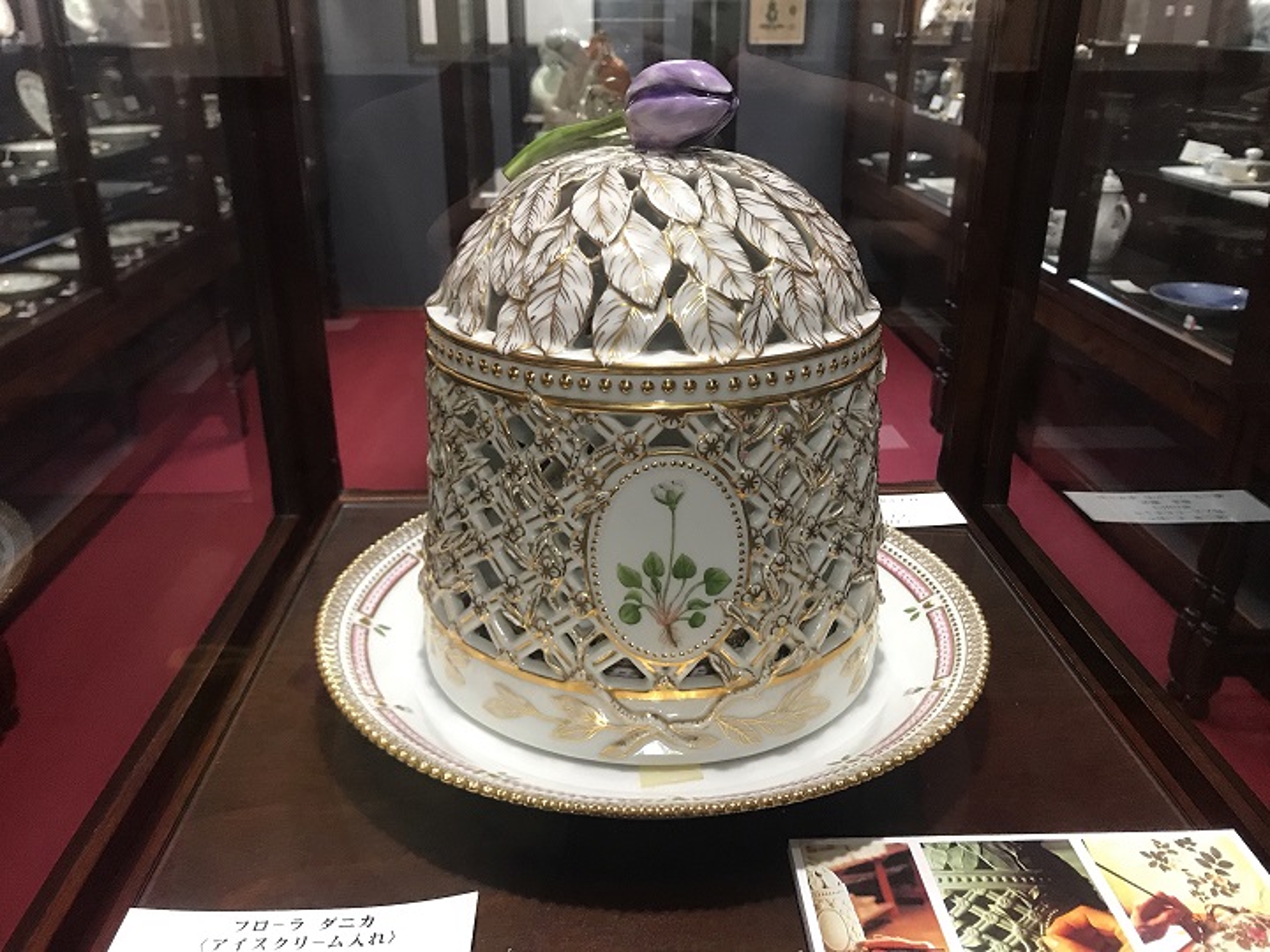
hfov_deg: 63.4
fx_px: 1027
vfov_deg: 49.7
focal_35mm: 28
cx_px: 635
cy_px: 476
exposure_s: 1/15
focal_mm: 3.99
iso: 100
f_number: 1.8
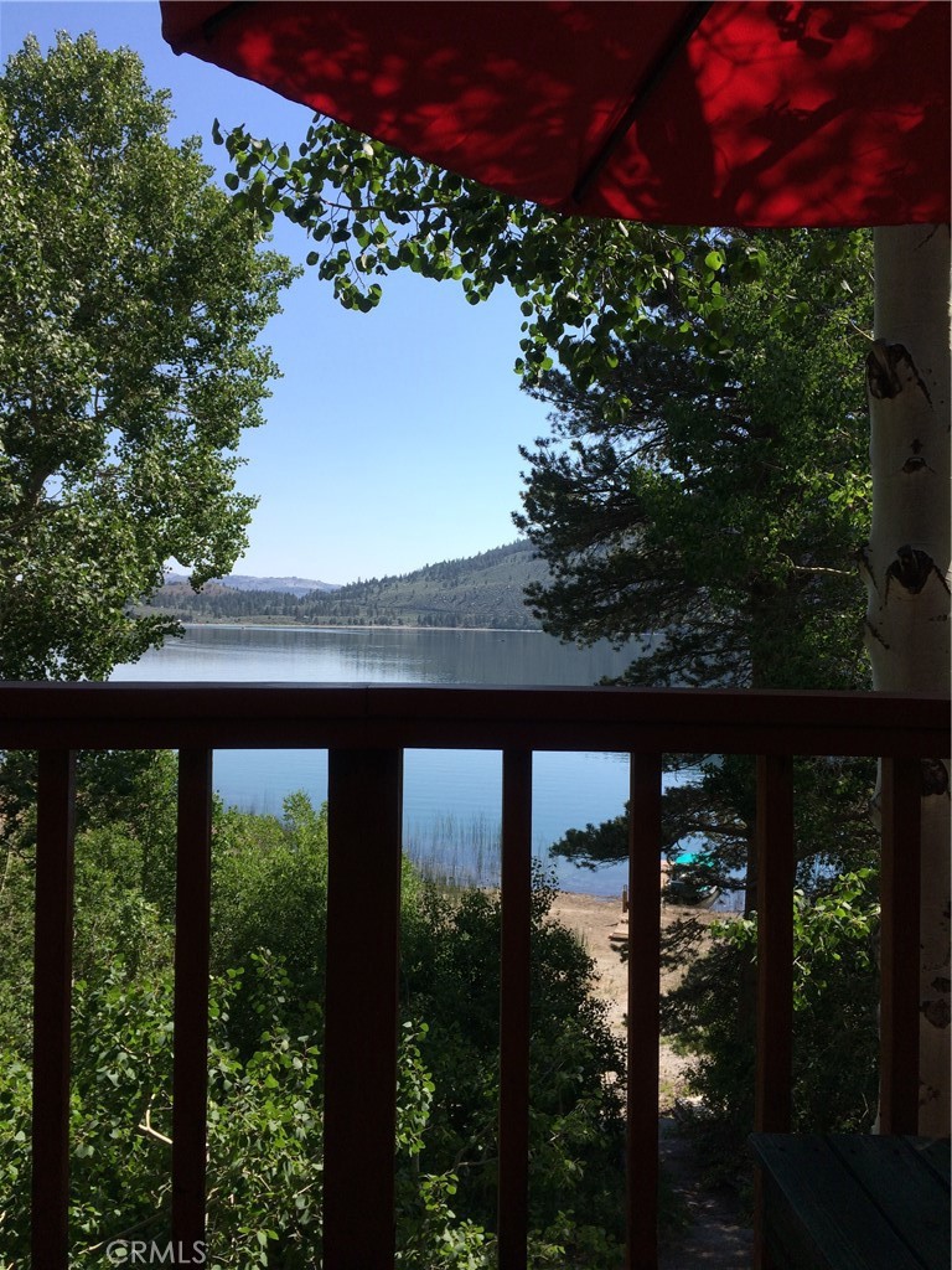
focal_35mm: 29
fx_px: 1063
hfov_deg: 48.2
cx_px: 476
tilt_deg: -0.6
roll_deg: -0.2
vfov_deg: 61.7
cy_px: 635
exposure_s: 1/1580
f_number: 2.2
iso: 32
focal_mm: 4.15
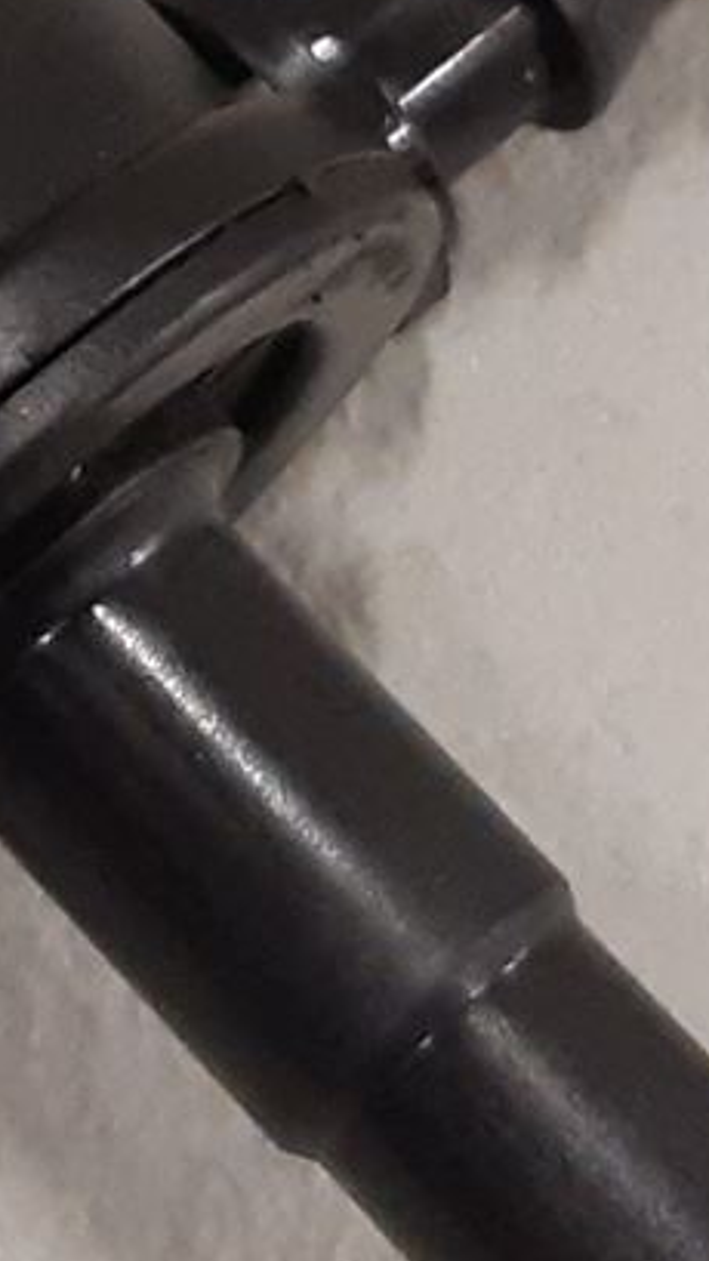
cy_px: -342
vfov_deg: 14.5
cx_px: -922
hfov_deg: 8.0
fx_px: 4747
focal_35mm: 142
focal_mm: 3.93
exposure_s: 1/50
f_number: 1.7
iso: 250
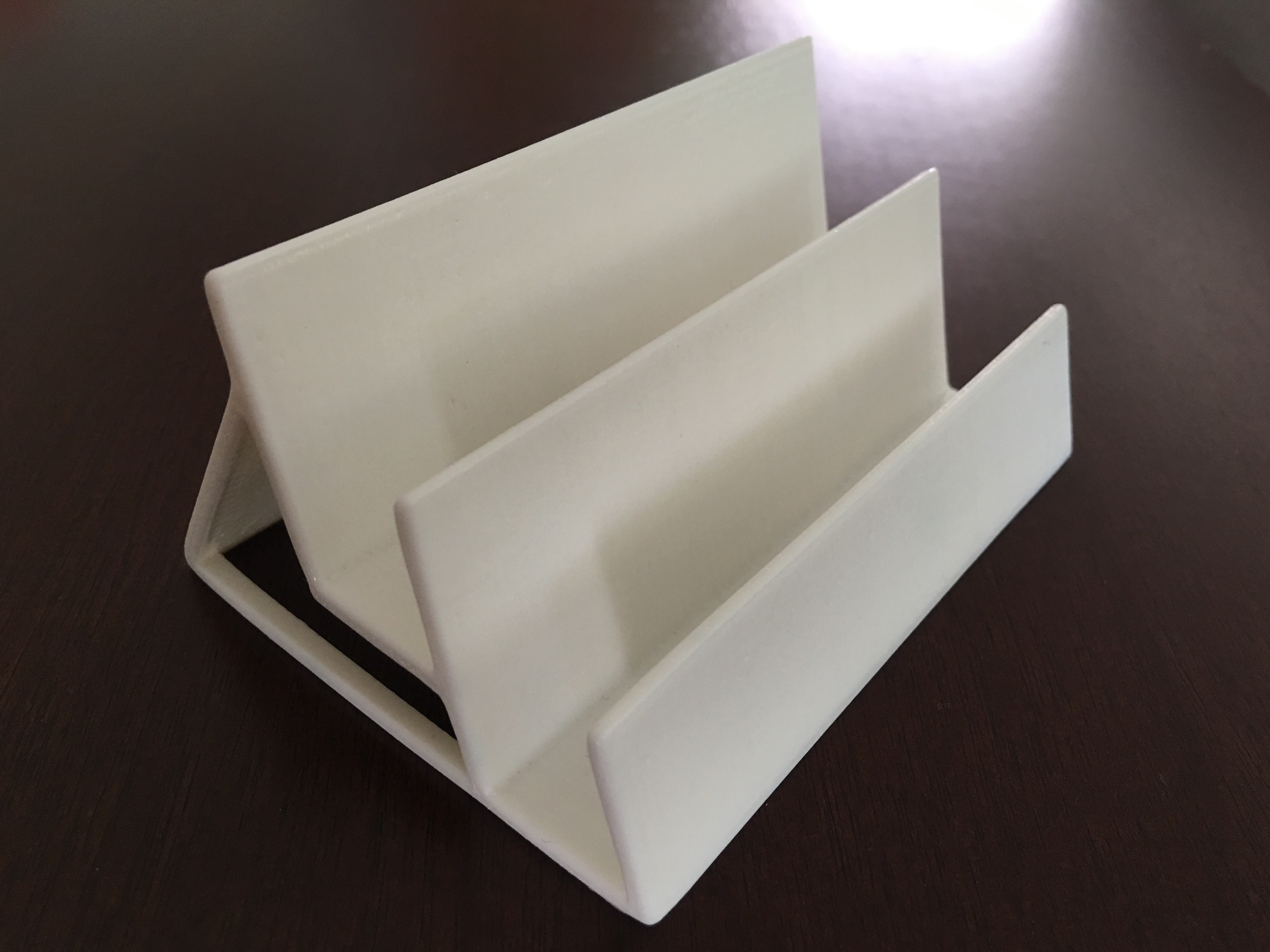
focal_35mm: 30
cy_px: 490
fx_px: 1101
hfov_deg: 60.0
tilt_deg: -38.3
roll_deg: -3.5
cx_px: 634
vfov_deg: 46.8
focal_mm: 4.15
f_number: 2.2
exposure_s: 1/15
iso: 50
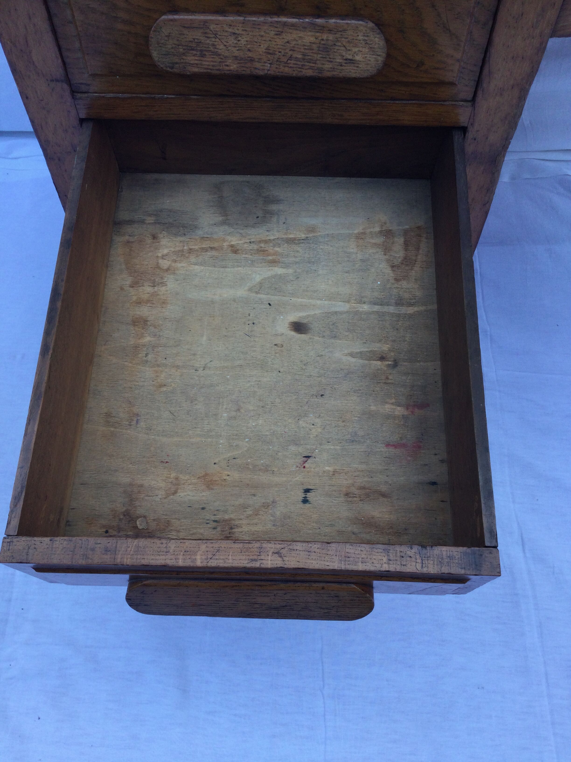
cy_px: 381
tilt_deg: -57.8
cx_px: 286
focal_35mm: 31
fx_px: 682
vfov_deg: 58.4
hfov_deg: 45.4
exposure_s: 1/229
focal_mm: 3.3
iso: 25
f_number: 2.4
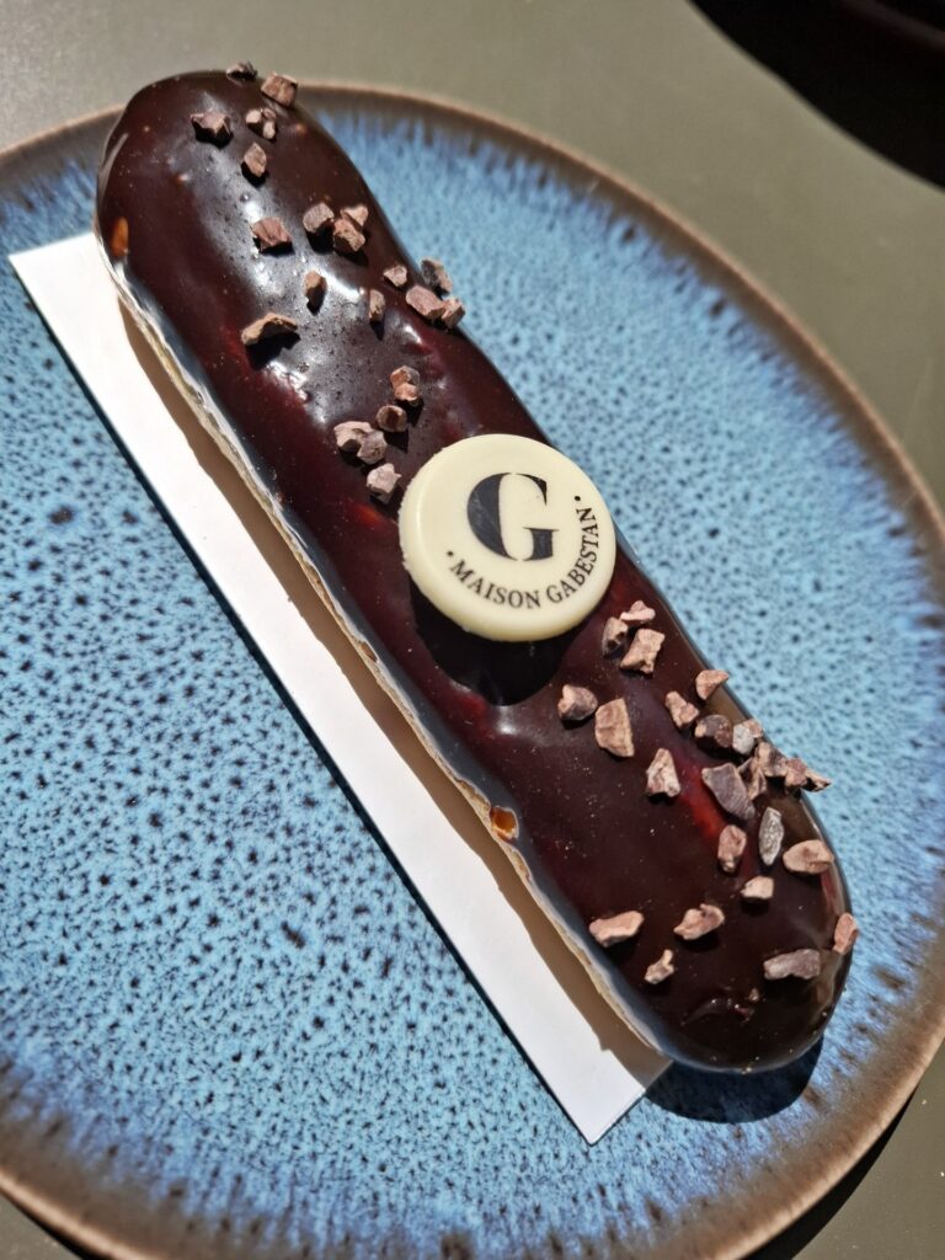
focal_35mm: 23
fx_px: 837
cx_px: 472
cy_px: 630
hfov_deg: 58.9
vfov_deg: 73.9
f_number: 1.8
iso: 50
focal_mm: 5.54
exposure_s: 1/3185
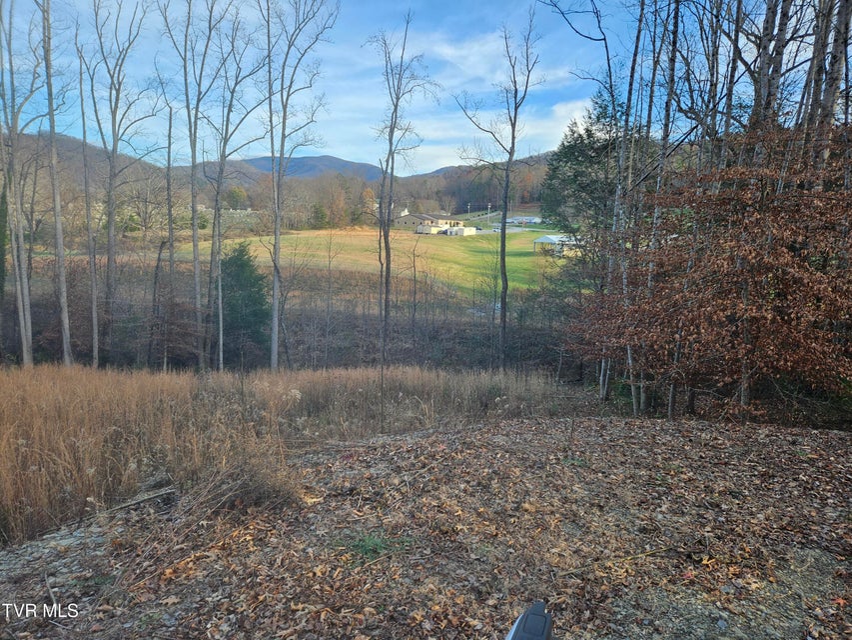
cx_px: 426
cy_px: 320
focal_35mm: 23
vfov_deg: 58.9
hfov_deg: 73.9
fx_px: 566
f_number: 1.8
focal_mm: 5.4
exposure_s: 1/282
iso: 25
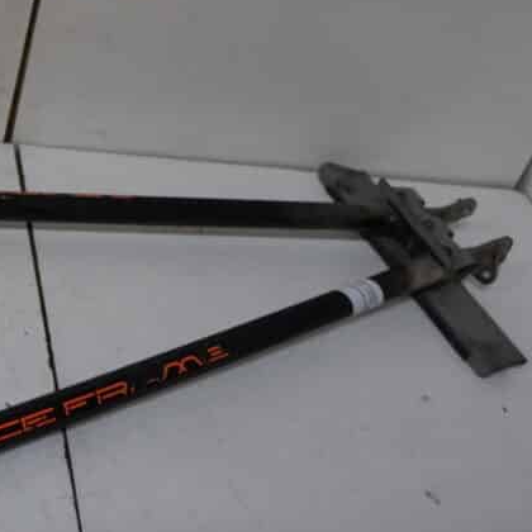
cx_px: -25
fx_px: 974
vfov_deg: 30.5
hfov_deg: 28.3
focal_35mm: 56
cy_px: 212
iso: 800
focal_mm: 18
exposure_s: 1/60
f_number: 4.5
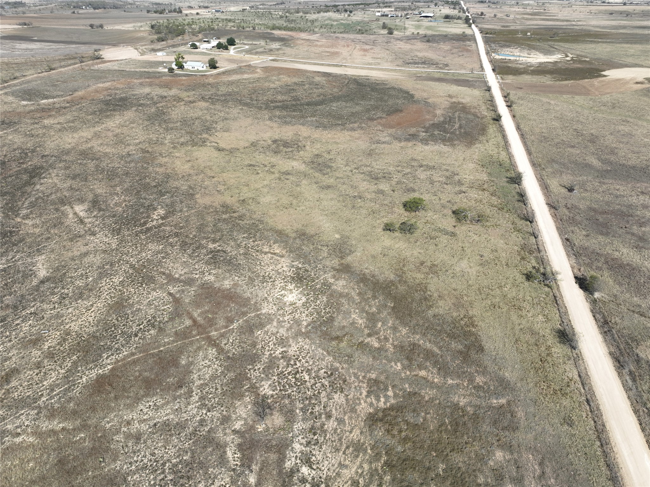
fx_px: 450
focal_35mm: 24
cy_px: 244
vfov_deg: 56.8
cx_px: 325
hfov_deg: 71.6
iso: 100
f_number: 2.8
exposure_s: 1/1250
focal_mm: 12.29
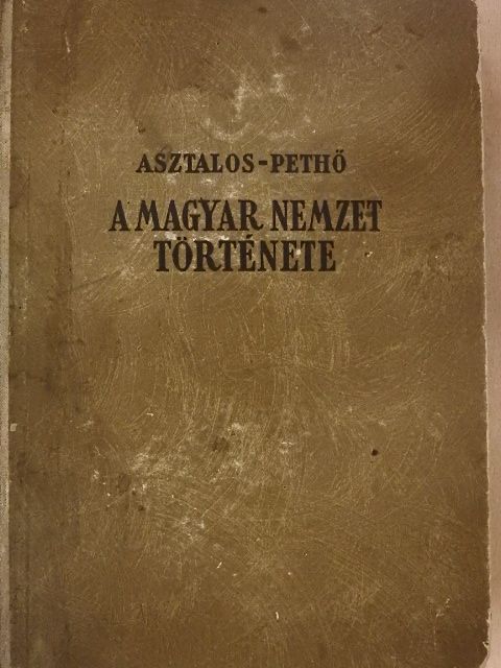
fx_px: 675
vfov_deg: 52.6
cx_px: 250
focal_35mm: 35
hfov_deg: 40.7
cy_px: 334
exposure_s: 1/80
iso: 1600
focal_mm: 6.3
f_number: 3.8
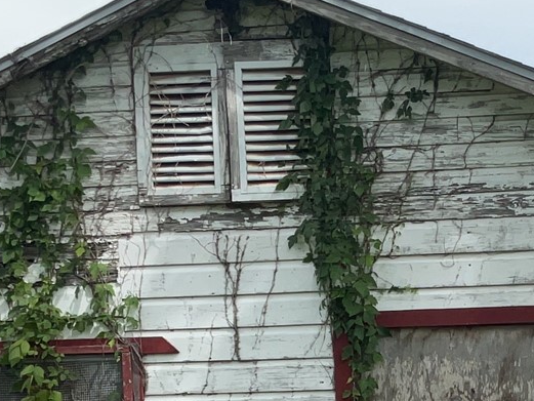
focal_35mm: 114
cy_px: 551
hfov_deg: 16.9
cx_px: 544
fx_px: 1759
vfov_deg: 12.5
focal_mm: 3
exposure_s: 1/545
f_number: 1.8
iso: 16
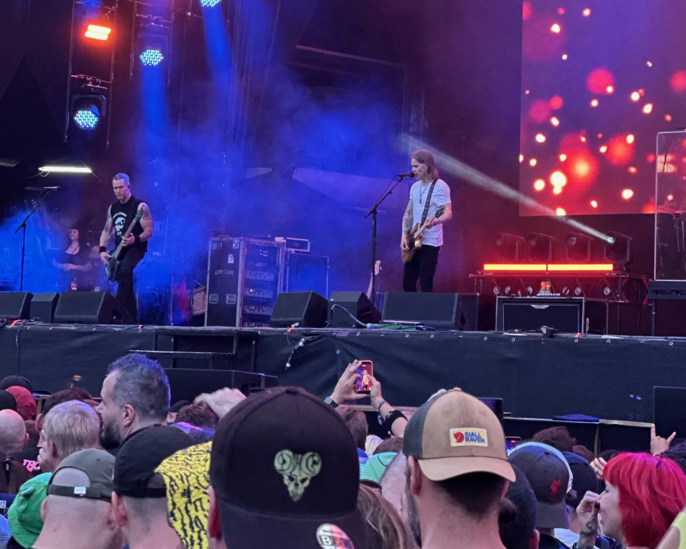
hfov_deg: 16.7
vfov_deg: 13.3
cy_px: 81
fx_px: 2335
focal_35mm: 115
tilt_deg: +9.2
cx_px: 349
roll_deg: -3.5
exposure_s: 1/100
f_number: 2.8
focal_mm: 9
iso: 250
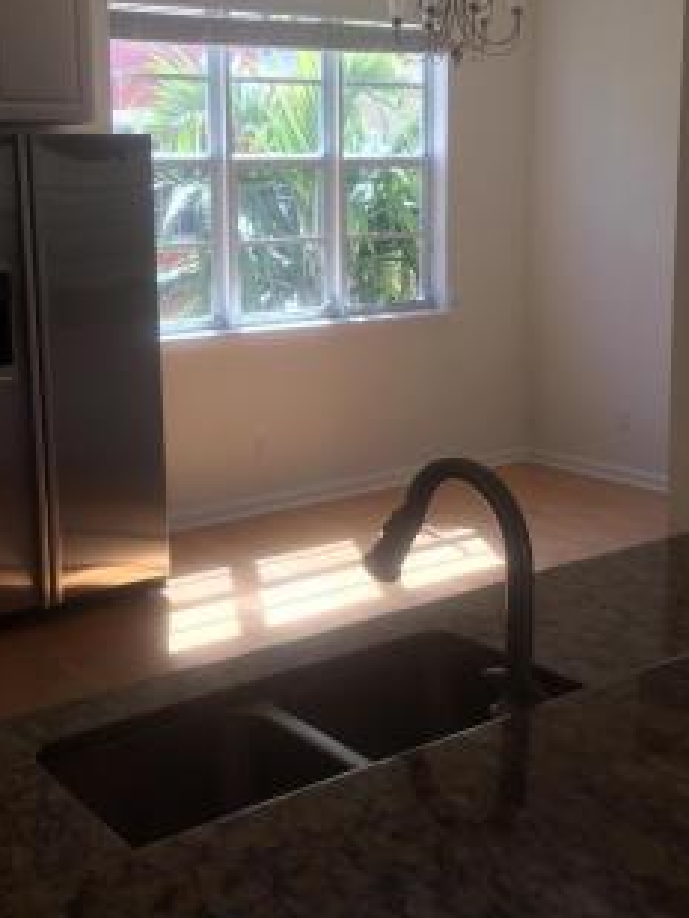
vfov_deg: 41.9
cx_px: 238
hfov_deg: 32.0
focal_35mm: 45
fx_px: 1193
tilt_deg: -5.8
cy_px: 371
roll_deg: +1.0
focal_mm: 4.15
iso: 32
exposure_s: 1/193
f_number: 2.2
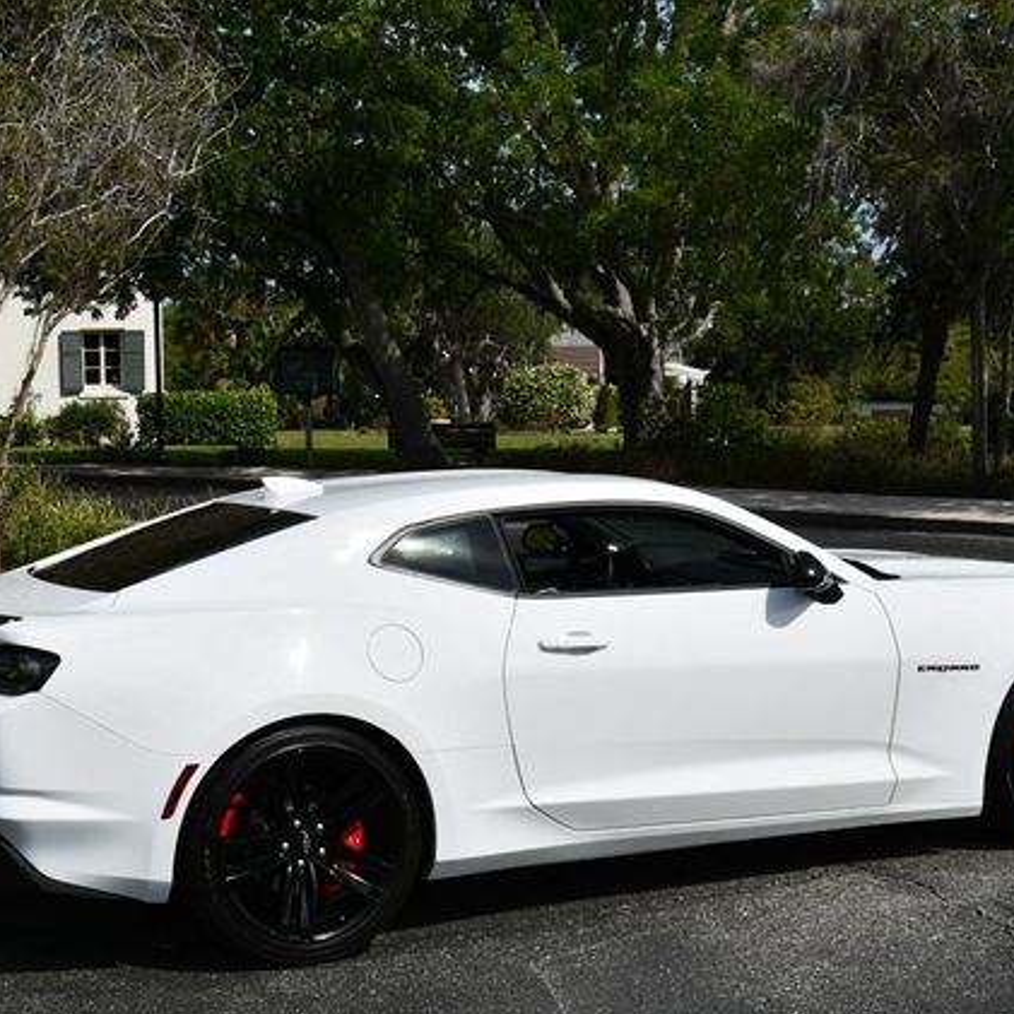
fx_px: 2055
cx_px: 499
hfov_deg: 27.7
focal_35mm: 62
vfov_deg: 27.7
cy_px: 513
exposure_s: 1/400
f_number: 10
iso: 100
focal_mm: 24
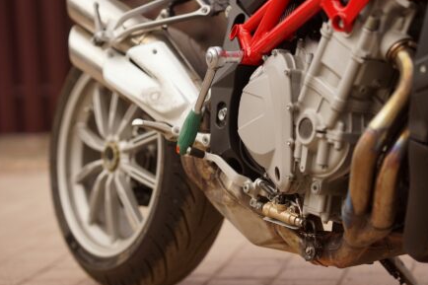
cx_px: 221
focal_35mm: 98
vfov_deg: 14.0
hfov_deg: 20.8
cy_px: 133
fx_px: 1165
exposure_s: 1/1250
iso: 160
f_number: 2
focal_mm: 85
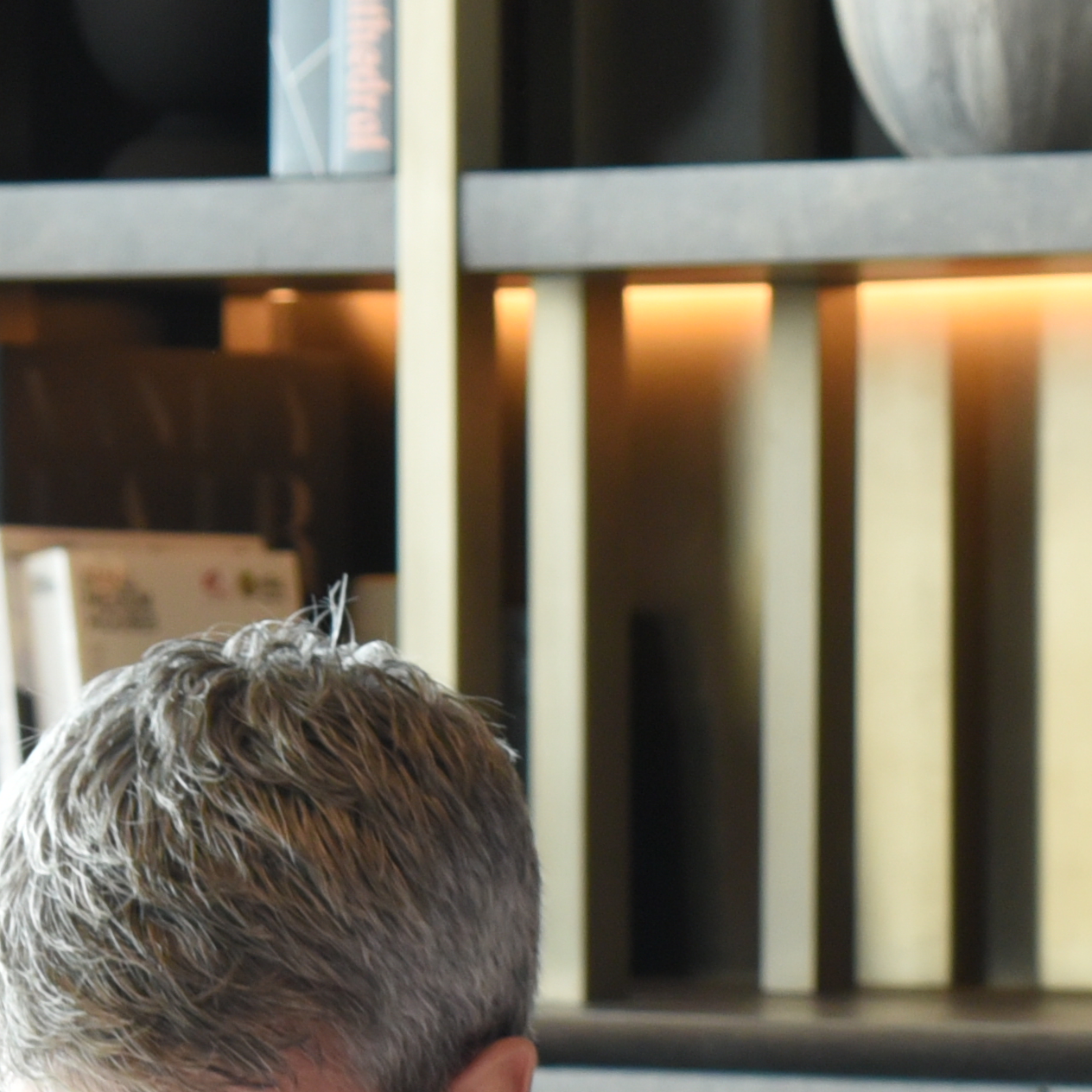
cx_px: 1076
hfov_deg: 6.5
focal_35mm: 267
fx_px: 9529
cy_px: 1533
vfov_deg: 6.5
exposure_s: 1/80
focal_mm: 66
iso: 1600
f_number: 5.6
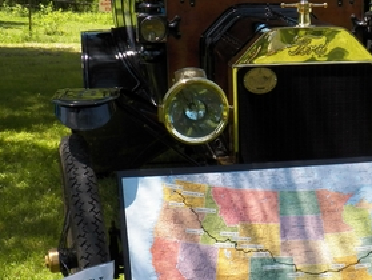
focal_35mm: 71
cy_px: 171
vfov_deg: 20.7
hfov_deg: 26.4
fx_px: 764
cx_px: 336
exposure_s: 1/400
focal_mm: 5.5
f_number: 4
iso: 125
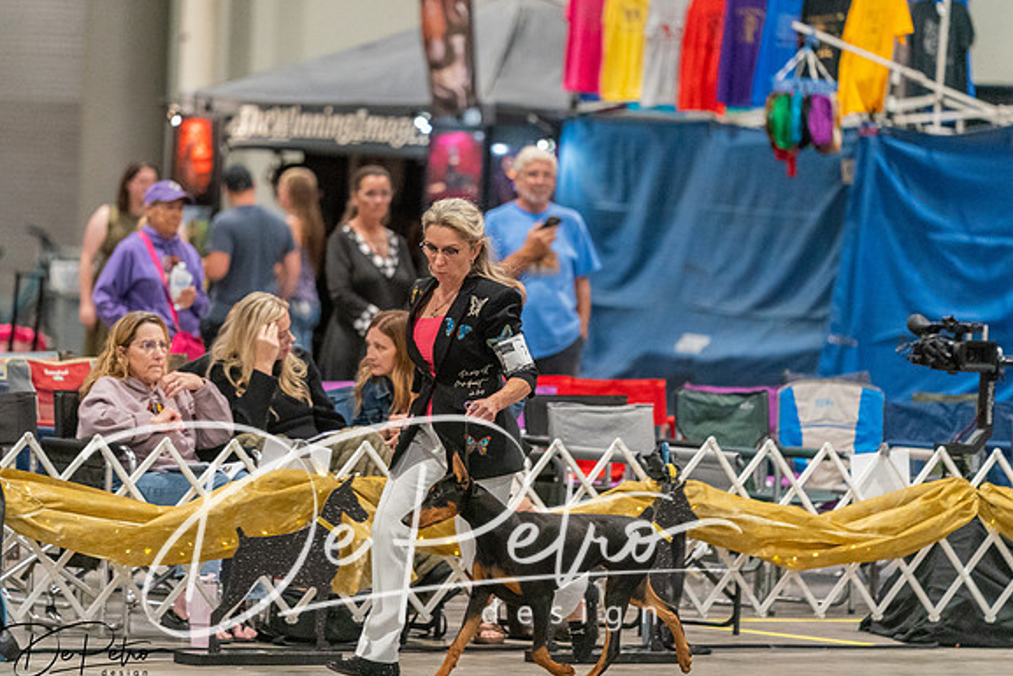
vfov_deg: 5.3
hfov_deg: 7.9
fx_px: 7317
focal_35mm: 260
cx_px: 460
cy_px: 309
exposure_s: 1/250
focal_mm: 200
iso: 6400
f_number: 2.8
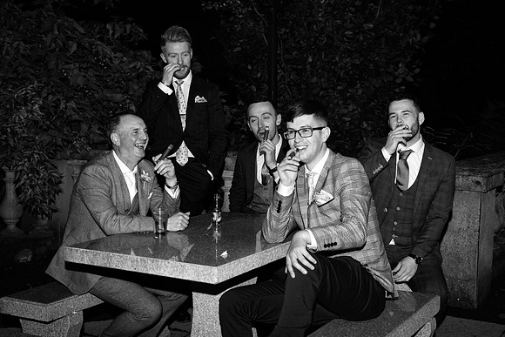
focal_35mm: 48
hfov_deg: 40.5
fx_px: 680
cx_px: 305
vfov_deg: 27.8
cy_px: 172
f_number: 2.8
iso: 1600
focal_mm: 24.9
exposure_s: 1/160
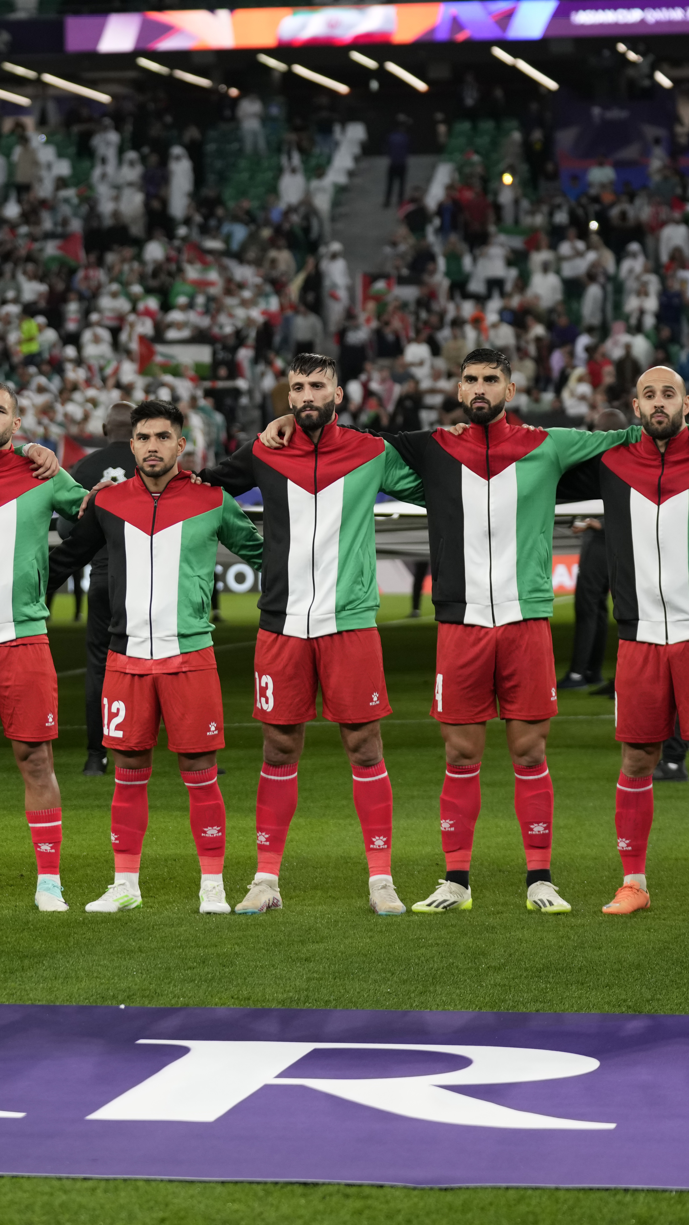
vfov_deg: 15.1
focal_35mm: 142
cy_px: 612
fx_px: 4611
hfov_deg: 8.5
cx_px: 38
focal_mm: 90
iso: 1000
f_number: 2.8
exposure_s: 1/1000
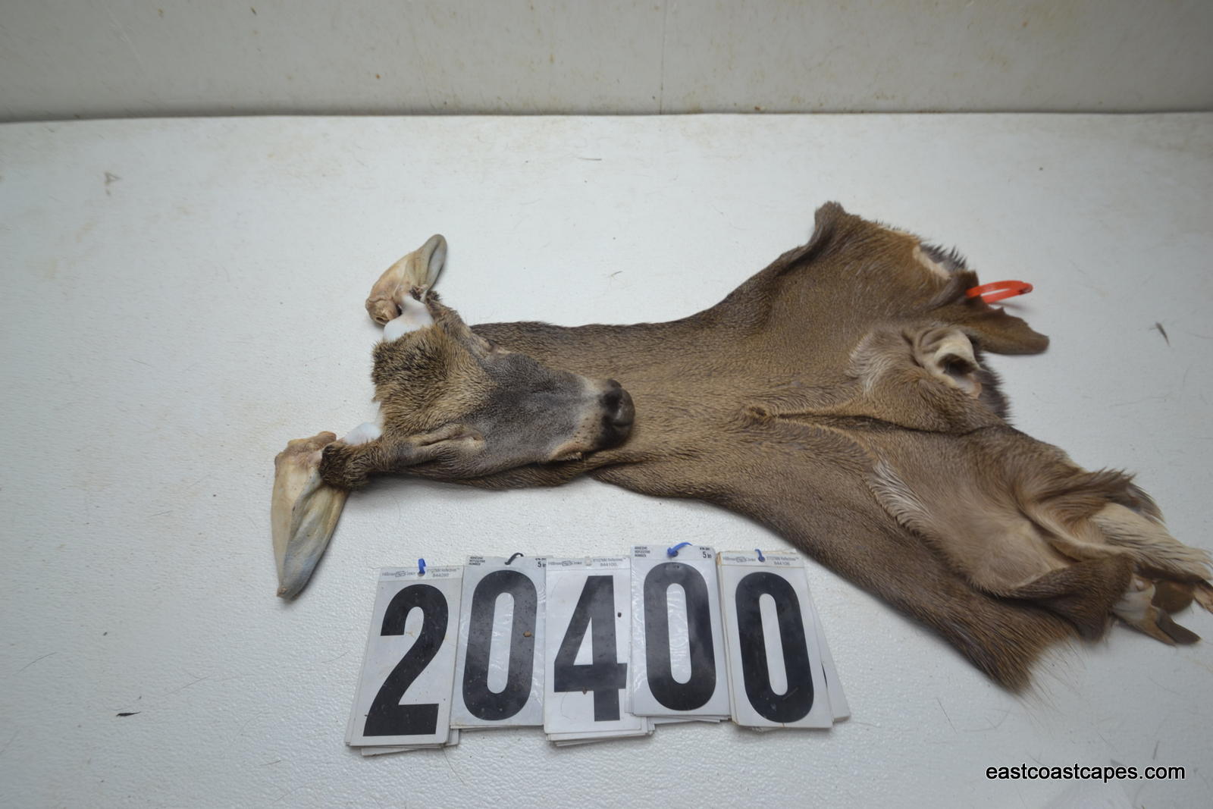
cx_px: 606
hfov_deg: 100.4
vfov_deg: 77.3
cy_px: 404
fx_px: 505
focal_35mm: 15
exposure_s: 1/125
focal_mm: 10
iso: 100
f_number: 5.6
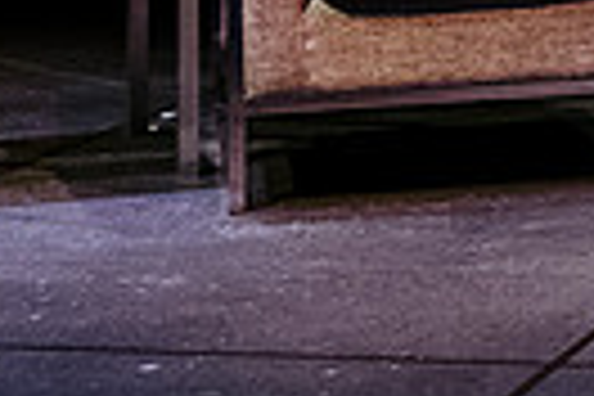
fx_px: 3168
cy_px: -258
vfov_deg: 7.0
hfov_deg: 9.5
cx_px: 1440
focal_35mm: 192
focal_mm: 35
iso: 1600
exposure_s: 1/80
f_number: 2.8
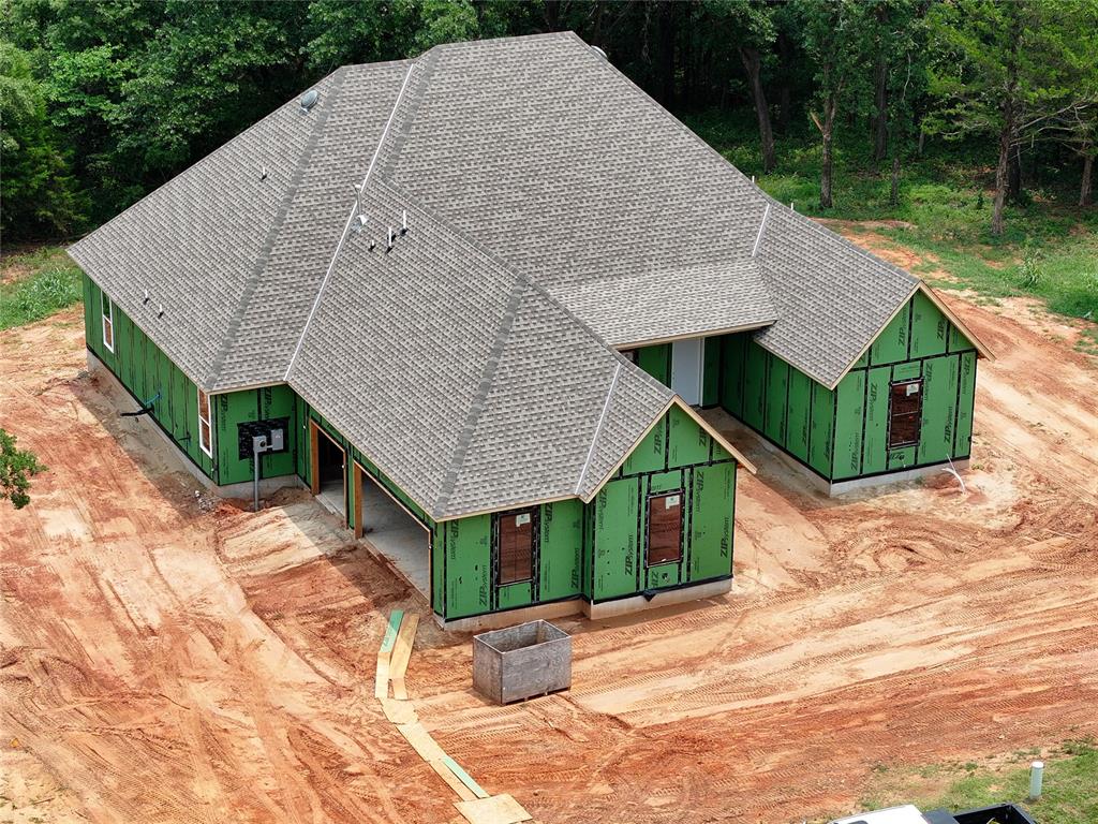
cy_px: 412
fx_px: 2220
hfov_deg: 27.8
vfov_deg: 21.0
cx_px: 549
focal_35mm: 70
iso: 100
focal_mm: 19.35
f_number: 2.8
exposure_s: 1/640
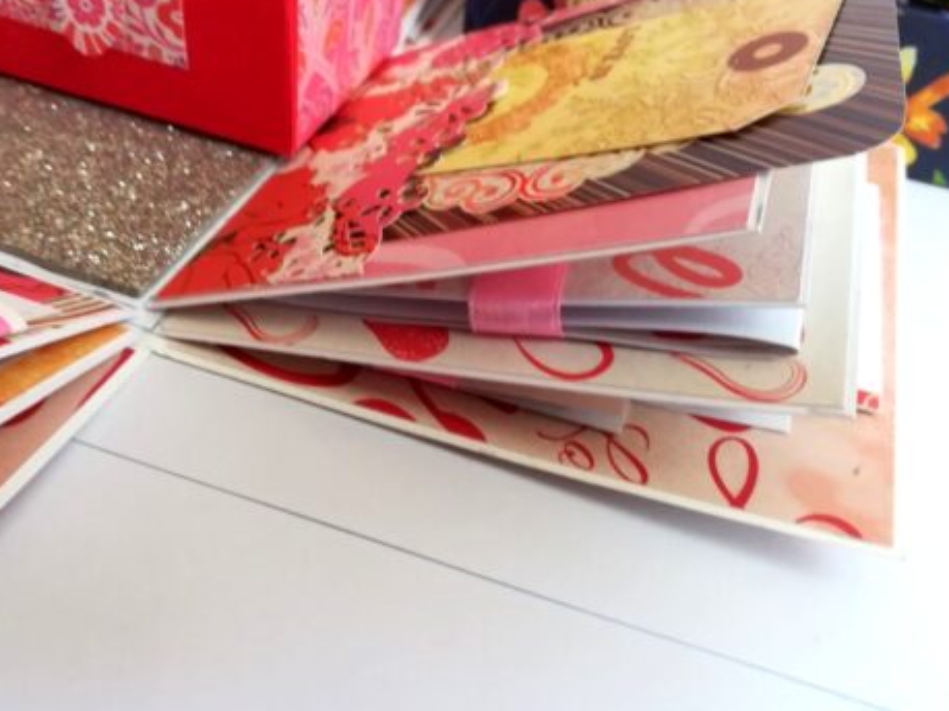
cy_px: 285
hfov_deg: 53.9
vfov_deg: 41.6
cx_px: 440
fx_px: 932
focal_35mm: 34
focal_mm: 3.83
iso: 200
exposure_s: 1/33.3
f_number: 2.2
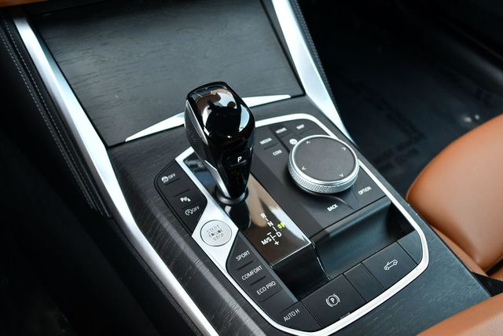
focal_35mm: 36
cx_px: 252
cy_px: 168
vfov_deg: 36.9
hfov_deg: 53.1
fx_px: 503
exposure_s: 1/160
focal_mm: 18
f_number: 3.5
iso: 800
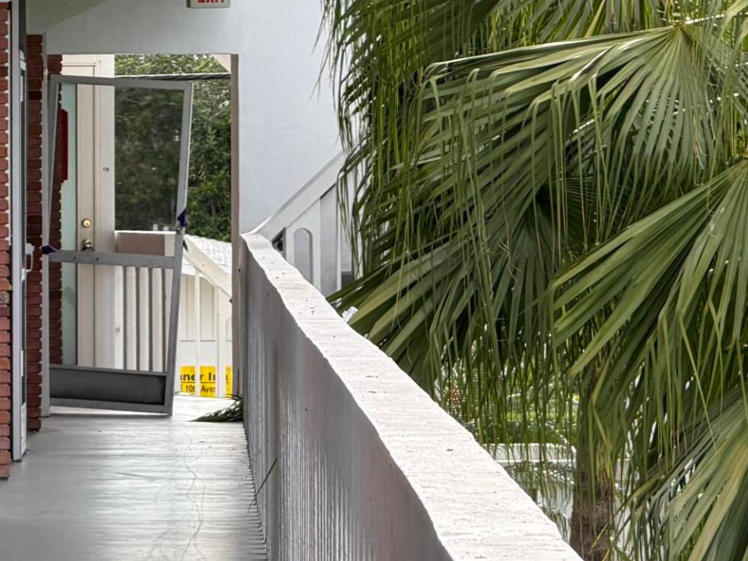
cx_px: -129
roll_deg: +0.9
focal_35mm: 301
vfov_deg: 4.9
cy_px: 324
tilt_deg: -1.7
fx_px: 6505
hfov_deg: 6.5
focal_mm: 16.89
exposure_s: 1/179
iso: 50
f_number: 2.8
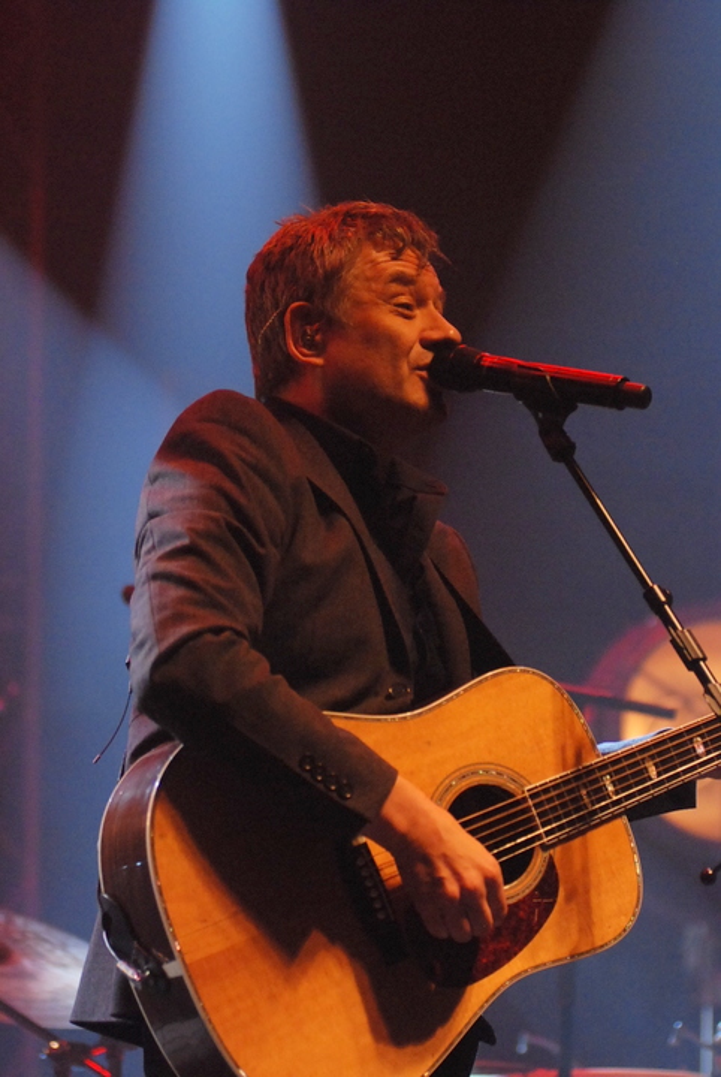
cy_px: 538
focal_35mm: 120
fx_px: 3594
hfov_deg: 11.5
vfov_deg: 17.0
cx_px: 360
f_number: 2.8
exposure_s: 1/400
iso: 1600
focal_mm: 80
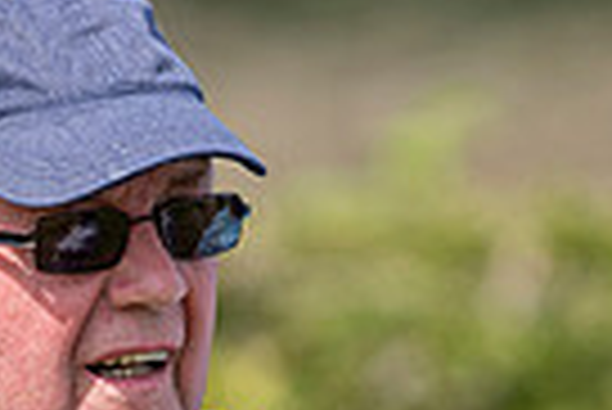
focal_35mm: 1921
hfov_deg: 1.1
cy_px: 579
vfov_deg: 0.7
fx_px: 32691
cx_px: 130
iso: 100
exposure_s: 1/1600
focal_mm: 300
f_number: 2.8
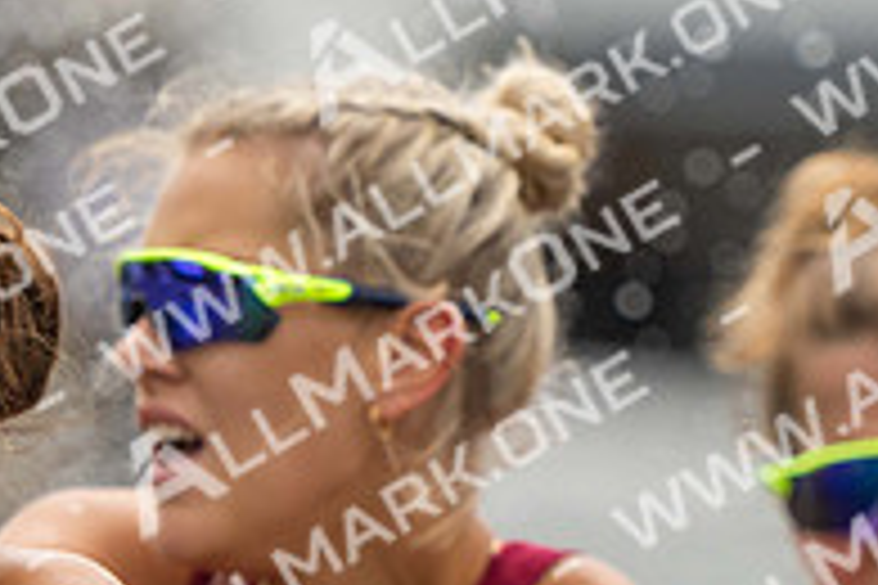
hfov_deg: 0.9
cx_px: 32
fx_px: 58090
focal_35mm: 2382
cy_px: 632
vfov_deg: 0.6
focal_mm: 800
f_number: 8
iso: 800
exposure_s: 1/1250
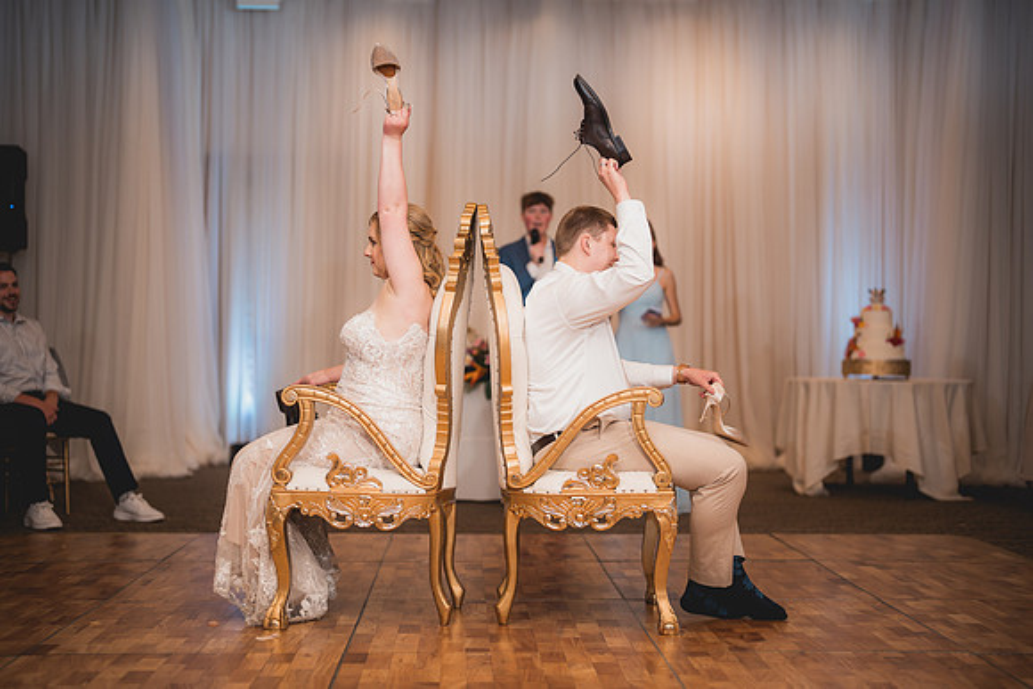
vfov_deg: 27.0
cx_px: 516
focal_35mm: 50
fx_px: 1435
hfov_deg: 39.6
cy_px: 344
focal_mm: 50
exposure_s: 1/250
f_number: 1.2
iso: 80
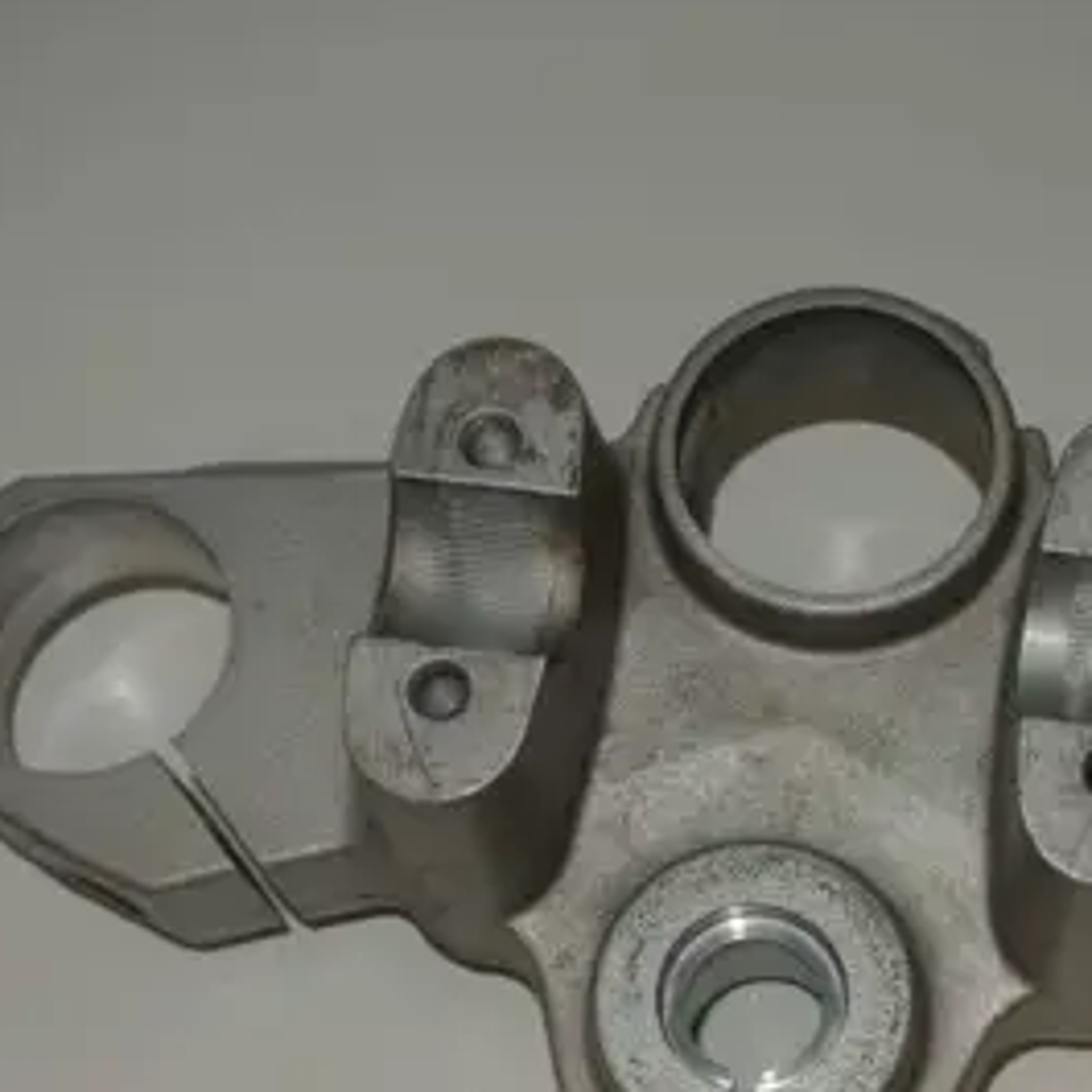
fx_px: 2463
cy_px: 713
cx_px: 832
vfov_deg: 24.9
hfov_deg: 24.7
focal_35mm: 69
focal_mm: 15.1
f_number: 4.2
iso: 200
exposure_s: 1/60
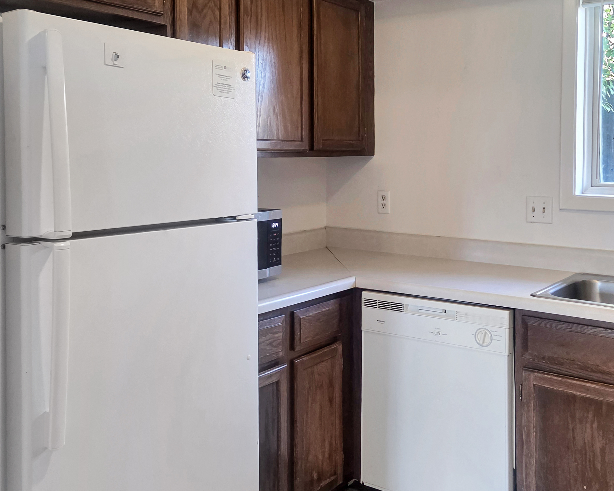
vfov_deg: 42.2
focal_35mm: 35
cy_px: 236
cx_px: 348
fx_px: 636
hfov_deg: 51.4
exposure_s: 1/120
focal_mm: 5.4
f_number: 1.8
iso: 320
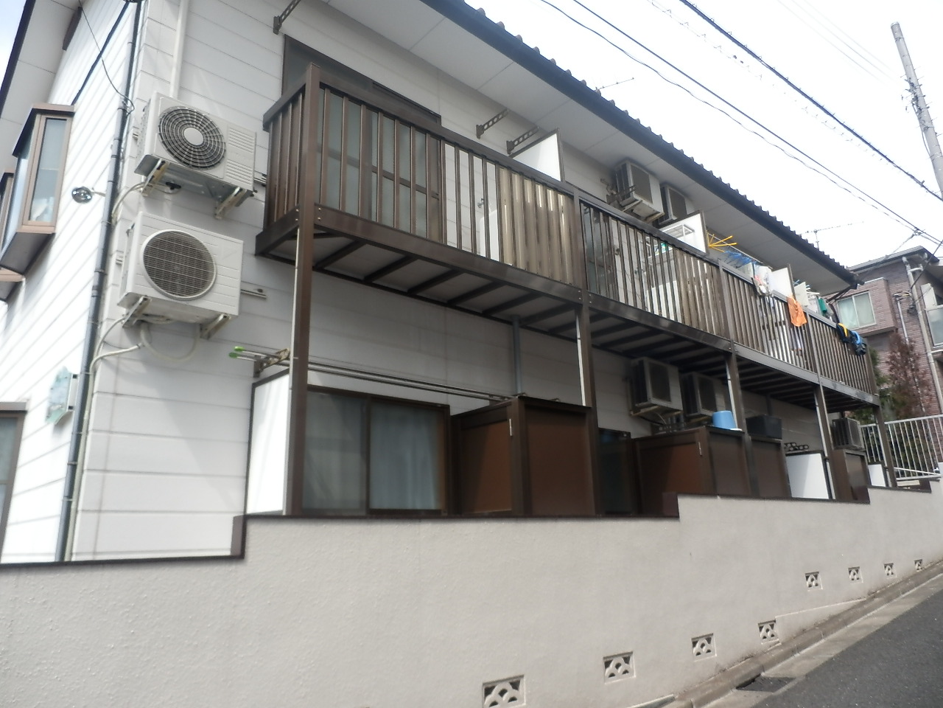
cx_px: 472
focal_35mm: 24
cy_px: 354
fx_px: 654
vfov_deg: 56.8
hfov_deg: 71.6
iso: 80
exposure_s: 1/500
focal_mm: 4.2
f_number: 3
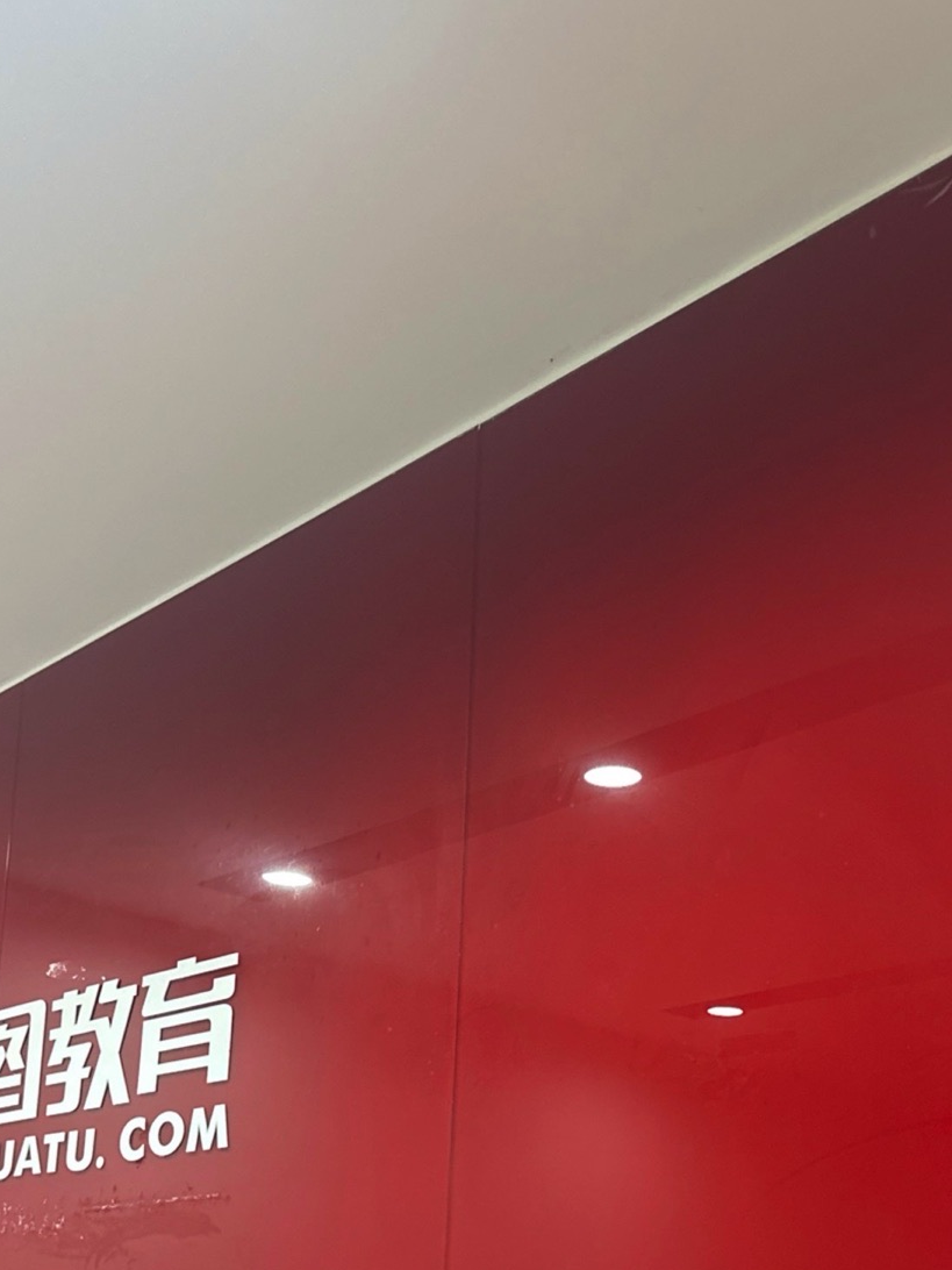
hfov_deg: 32.0
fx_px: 1650
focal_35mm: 45
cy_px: 1078
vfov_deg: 39.8
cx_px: 599
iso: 400
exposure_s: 1/50
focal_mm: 6.86
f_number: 1.78
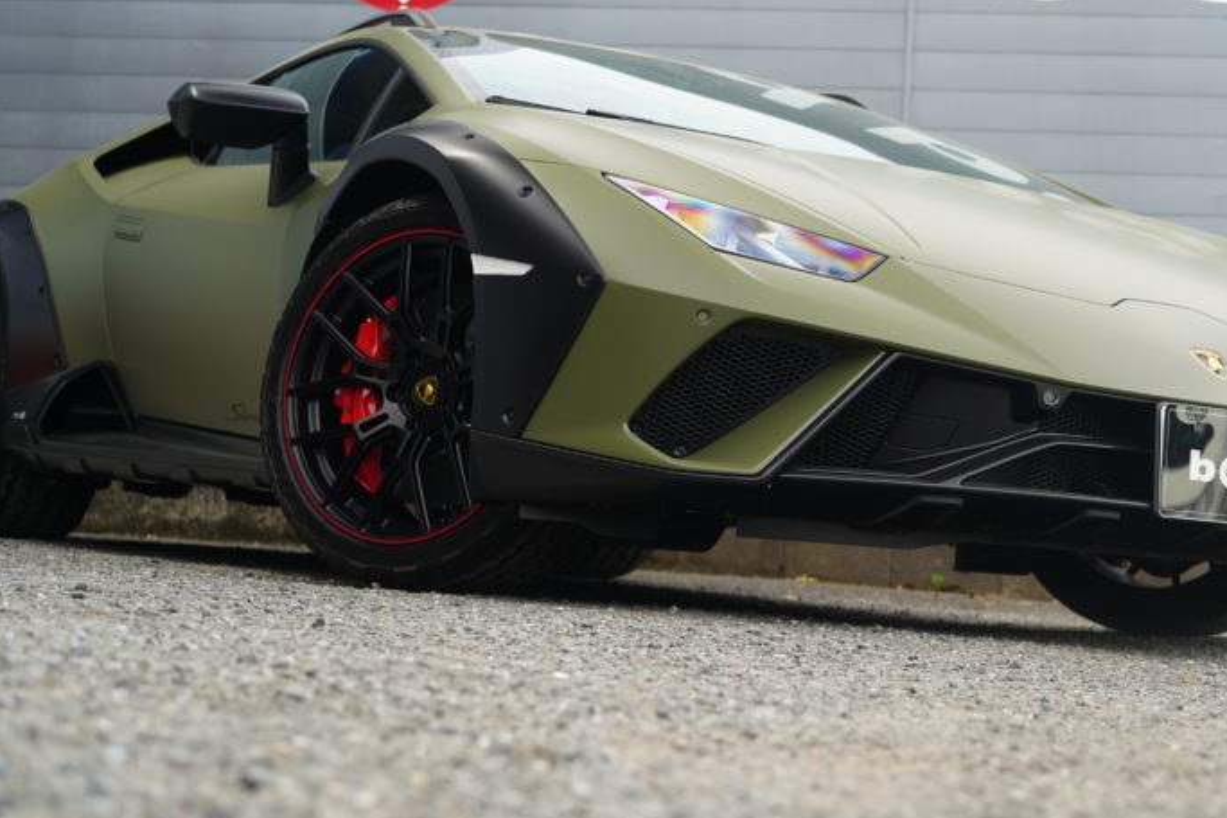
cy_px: 351
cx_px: 859
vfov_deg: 18.9
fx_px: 2453
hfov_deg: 27.8
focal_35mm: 72
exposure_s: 1/60
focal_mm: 48
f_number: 5.6
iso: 100
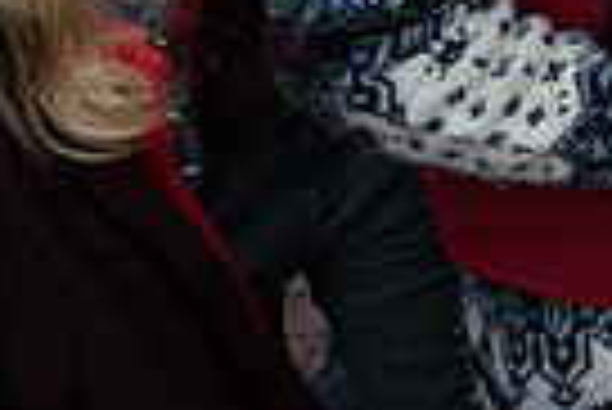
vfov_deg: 15.3
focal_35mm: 68
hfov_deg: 18.8
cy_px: -453
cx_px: 1220
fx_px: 1157
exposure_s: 1/160
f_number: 4
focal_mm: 16
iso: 1600
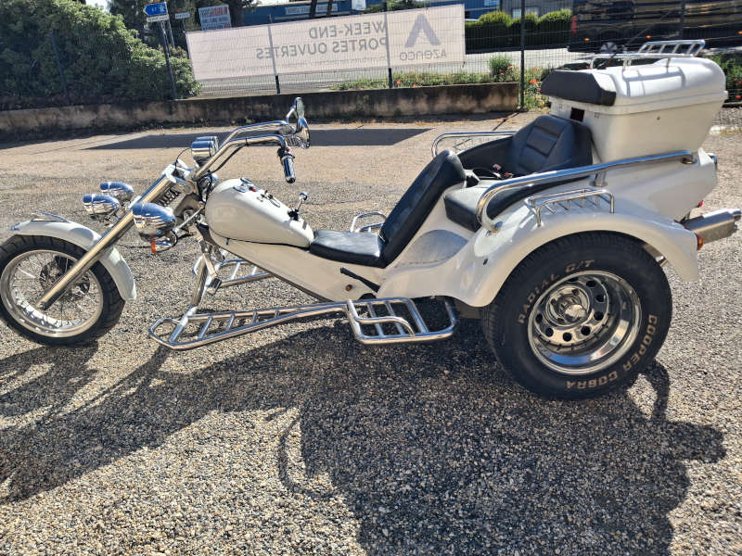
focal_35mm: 27
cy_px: 278
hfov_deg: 65.3
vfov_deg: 51.4
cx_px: 371
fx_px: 579
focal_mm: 4
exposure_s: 1/405
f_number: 1.8
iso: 20
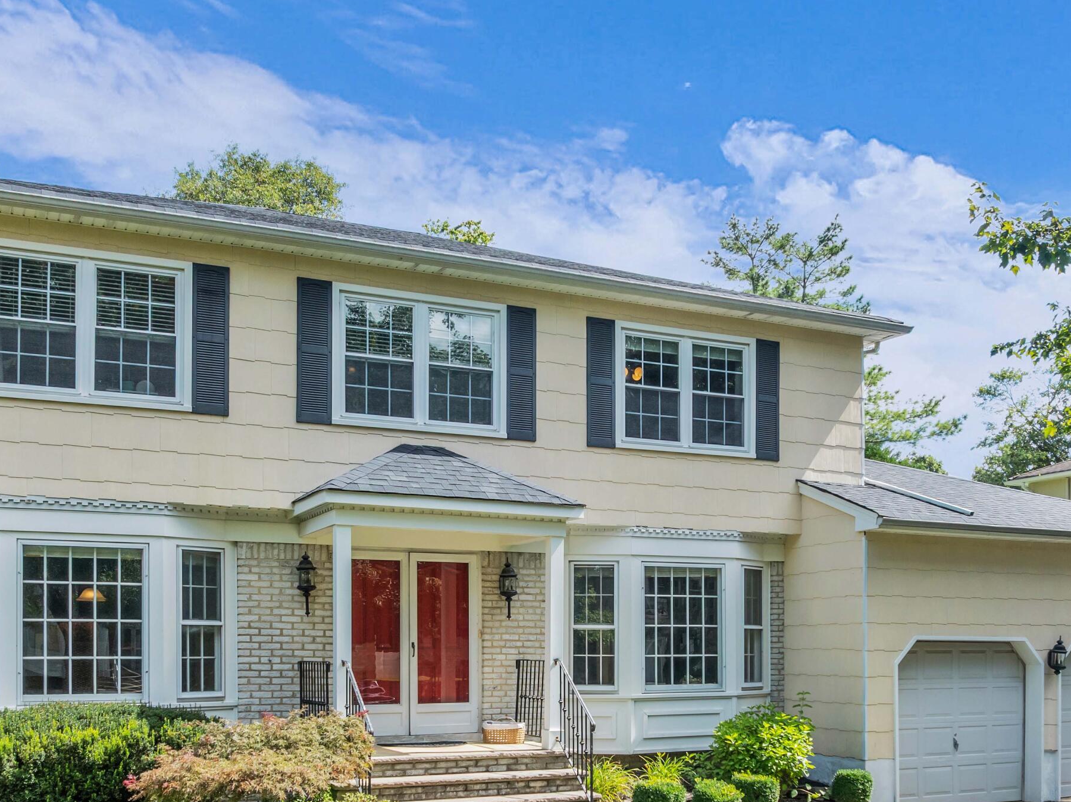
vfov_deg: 34.6
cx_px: 604
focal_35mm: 40
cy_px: 659
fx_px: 1237
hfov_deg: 46.7
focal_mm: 12.29
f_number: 2.8
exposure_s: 1/1250
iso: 200
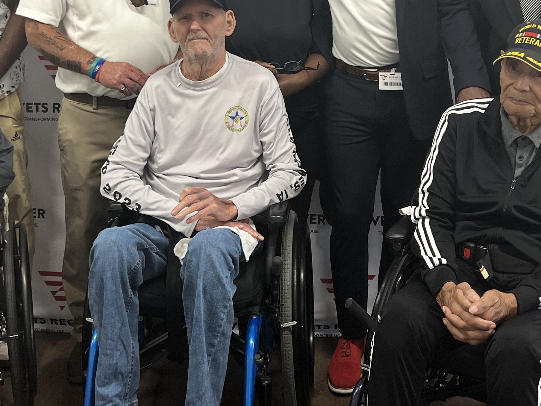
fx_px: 907
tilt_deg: -9.5
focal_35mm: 58
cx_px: 268
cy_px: 53
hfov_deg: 33.2
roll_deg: -0.1
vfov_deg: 24.6
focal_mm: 5.7
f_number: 1.5
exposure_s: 1/120
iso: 125
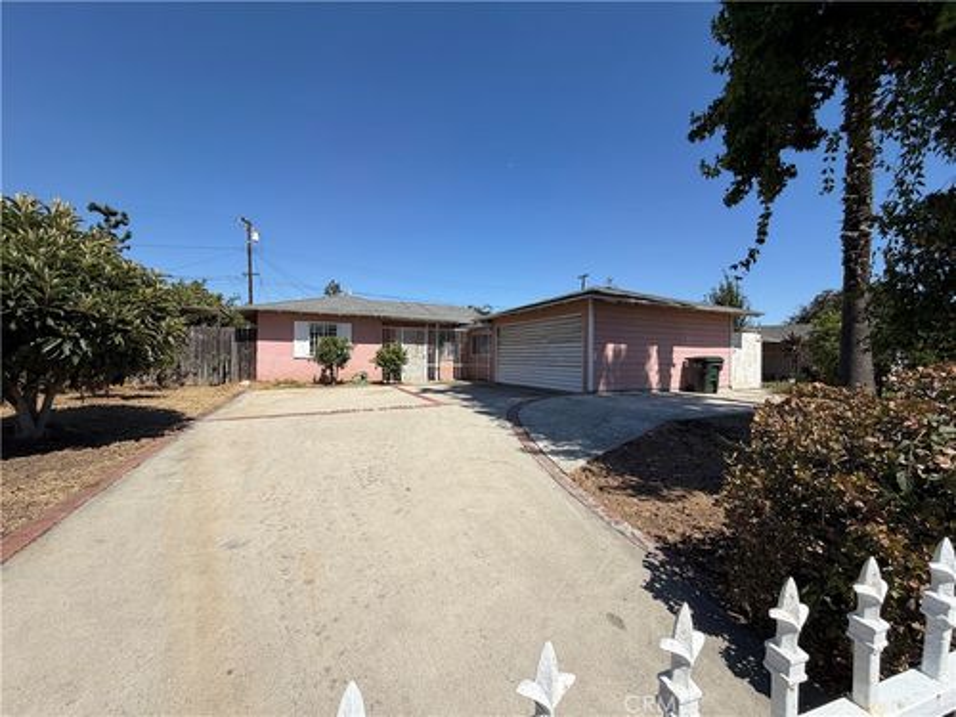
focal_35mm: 14
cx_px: 478
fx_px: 387
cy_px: 358
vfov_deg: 85.7
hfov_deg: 102.1
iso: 20
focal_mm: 2.22
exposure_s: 1/1125
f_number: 2.2
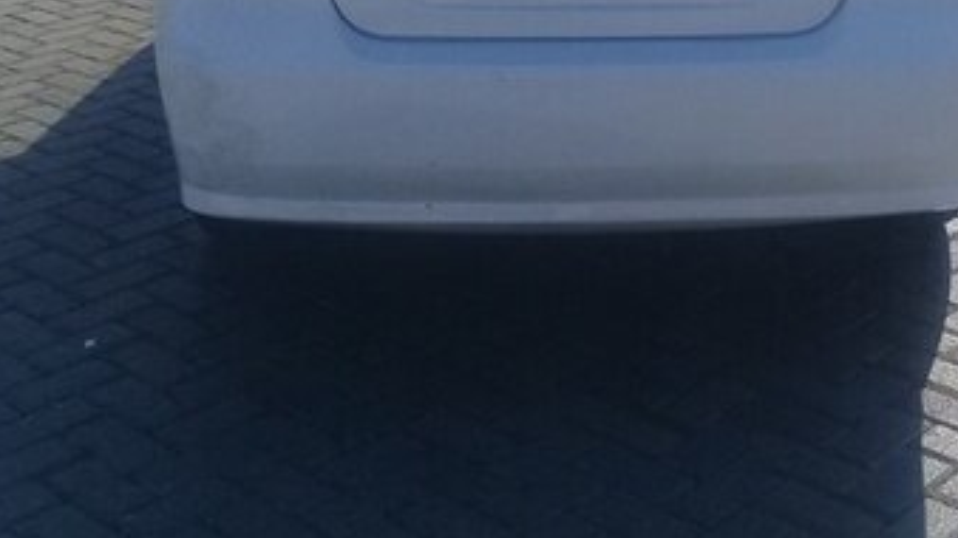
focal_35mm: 66
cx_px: 635
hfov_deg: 31.7
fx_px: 1676
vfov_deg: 17.6
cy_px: -72
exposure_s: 1/1495
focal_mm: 3.3
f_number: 2.2
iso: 50
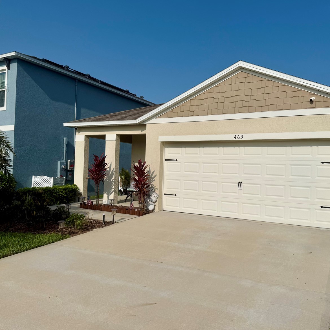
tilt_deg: +1.3
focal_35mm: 29
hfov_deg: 55.6
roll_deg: -2.2
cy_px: 165
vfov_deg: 55.6
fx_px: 313
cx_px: 171
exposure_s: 1/14286
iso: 80
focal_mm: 6.76
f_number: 1.78
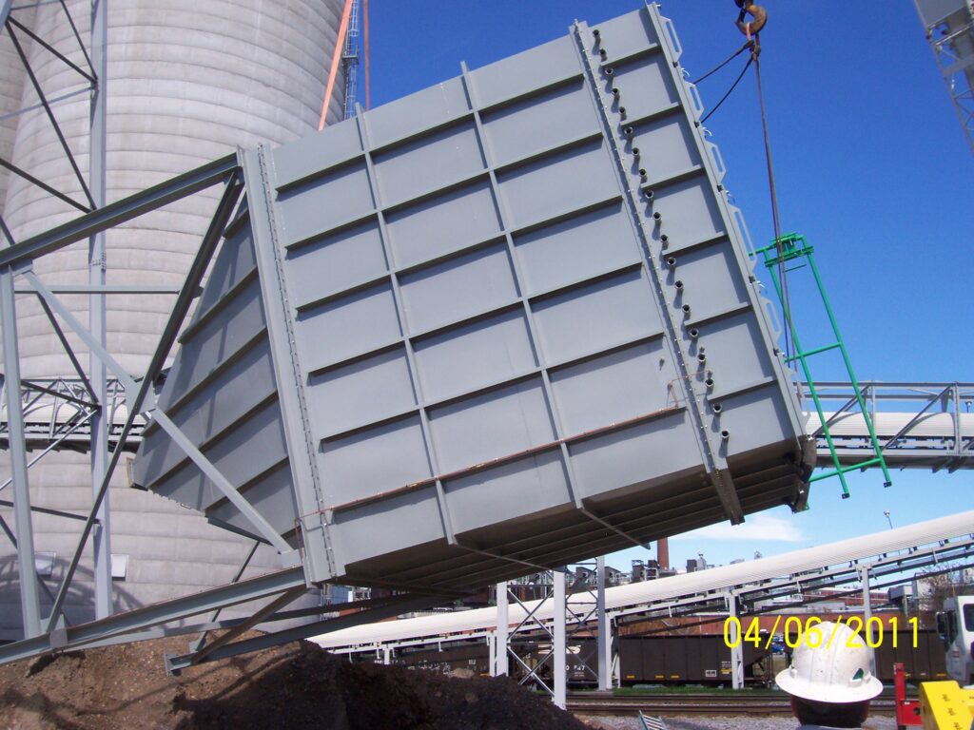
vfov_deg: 41.8
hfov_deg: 54.0
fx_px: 957
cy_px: 365
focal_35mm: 34
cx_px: 487
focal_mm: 5.6
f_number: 5.1
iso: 80
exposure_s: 1/318
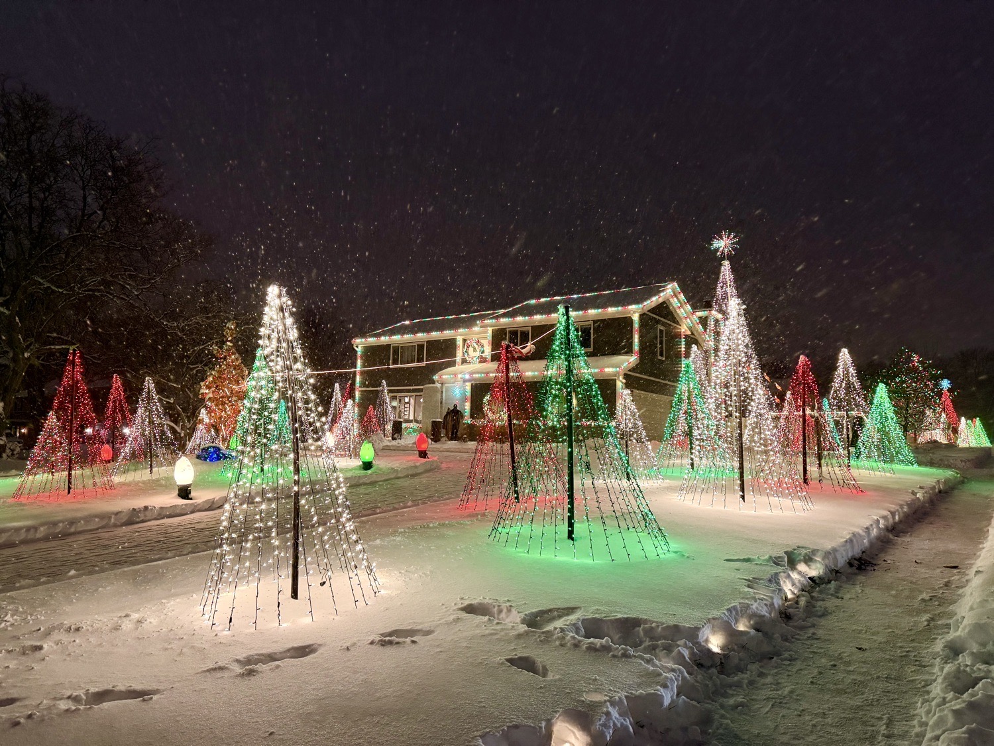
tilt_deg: +6.9
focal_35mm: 24
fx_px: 689
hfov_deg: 71.6
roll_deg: -1.9
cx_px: 497
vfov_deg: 56.8
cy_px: 373
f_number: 1.78
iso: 400
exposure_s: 1/60
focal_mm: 6.76
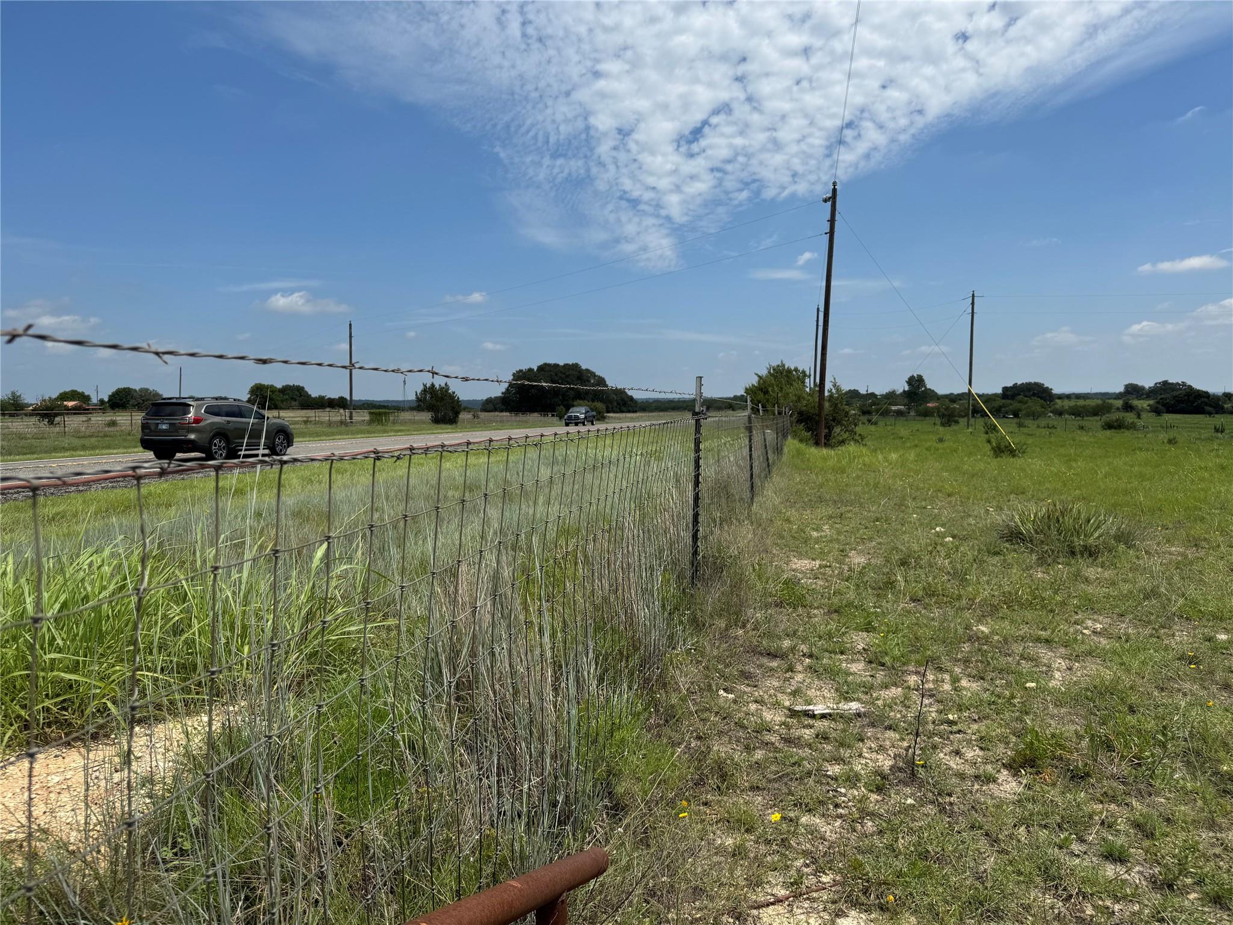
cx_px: 616
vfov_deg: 56.8
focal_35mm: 24
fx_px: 855
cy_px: 462
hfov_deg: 71.6
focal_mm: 6.76
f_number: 1.78
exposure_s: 1/6410
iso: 80
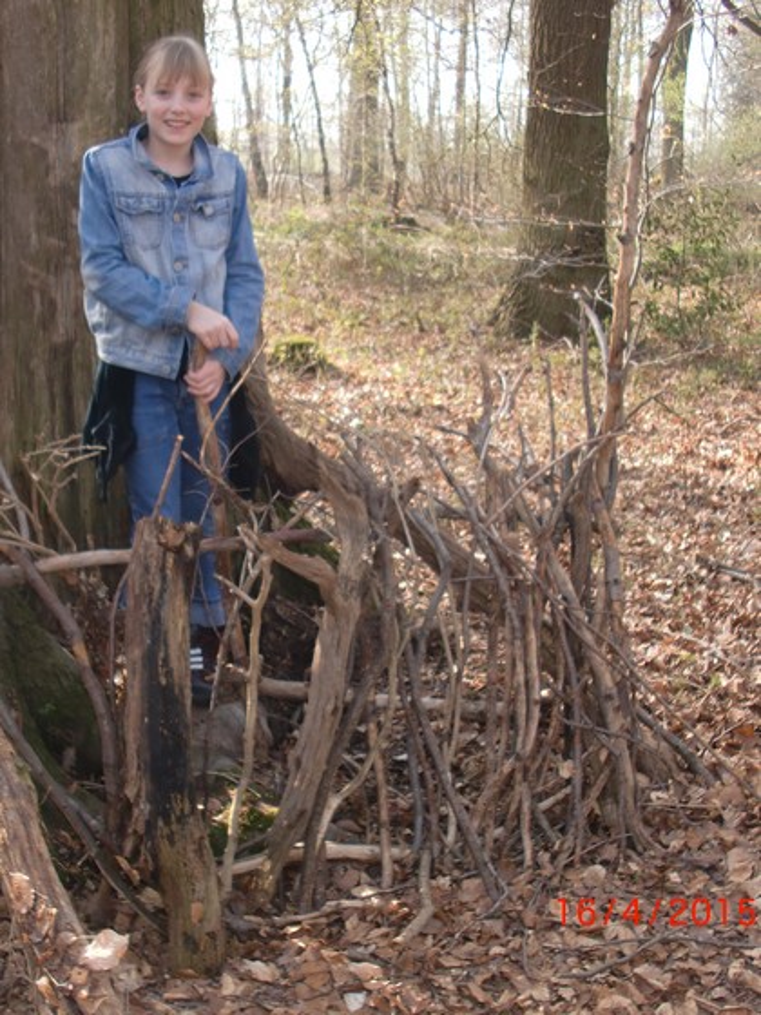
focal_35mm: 36
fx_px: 1055
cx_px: 380
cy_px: 508
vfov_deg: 51.4
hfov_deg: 39.7
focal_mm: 6.3
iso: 64
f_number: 2.8
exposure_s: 1/125
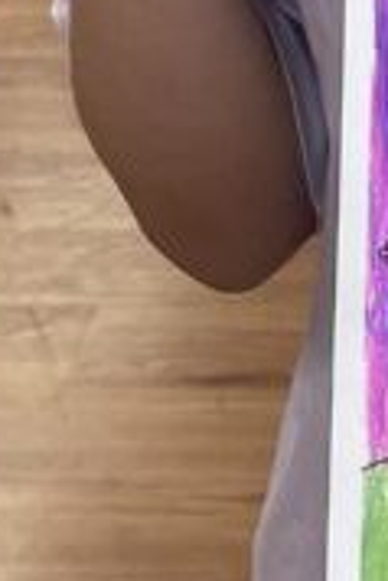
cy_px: -800
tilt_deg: -5.1
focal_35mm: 146
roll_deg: -0.9
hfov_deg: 9.0
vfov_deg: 11.6
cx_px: 708
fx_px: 2356
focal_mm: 5.1
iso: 125
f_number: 1.6
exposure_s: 1/121
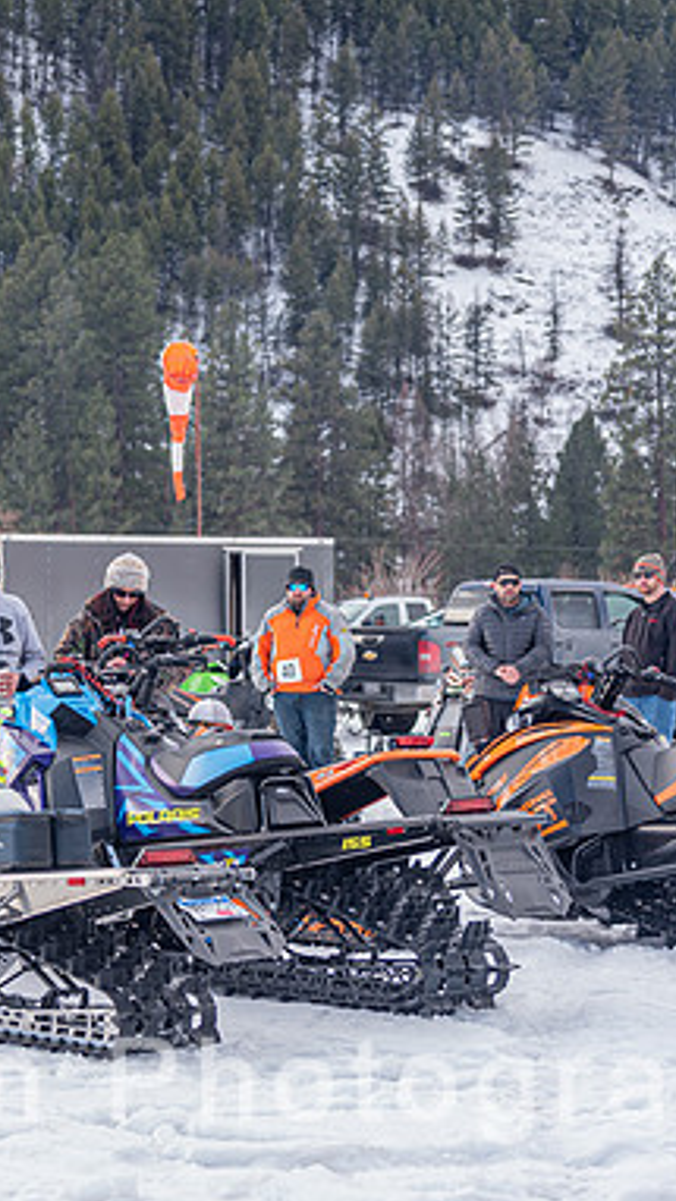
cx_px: 112
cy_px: 602
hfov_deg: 10.8
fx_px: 3567
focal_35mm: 112
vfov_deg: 19.1
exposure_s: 1/500
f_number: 4.5
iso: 200
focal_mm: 70
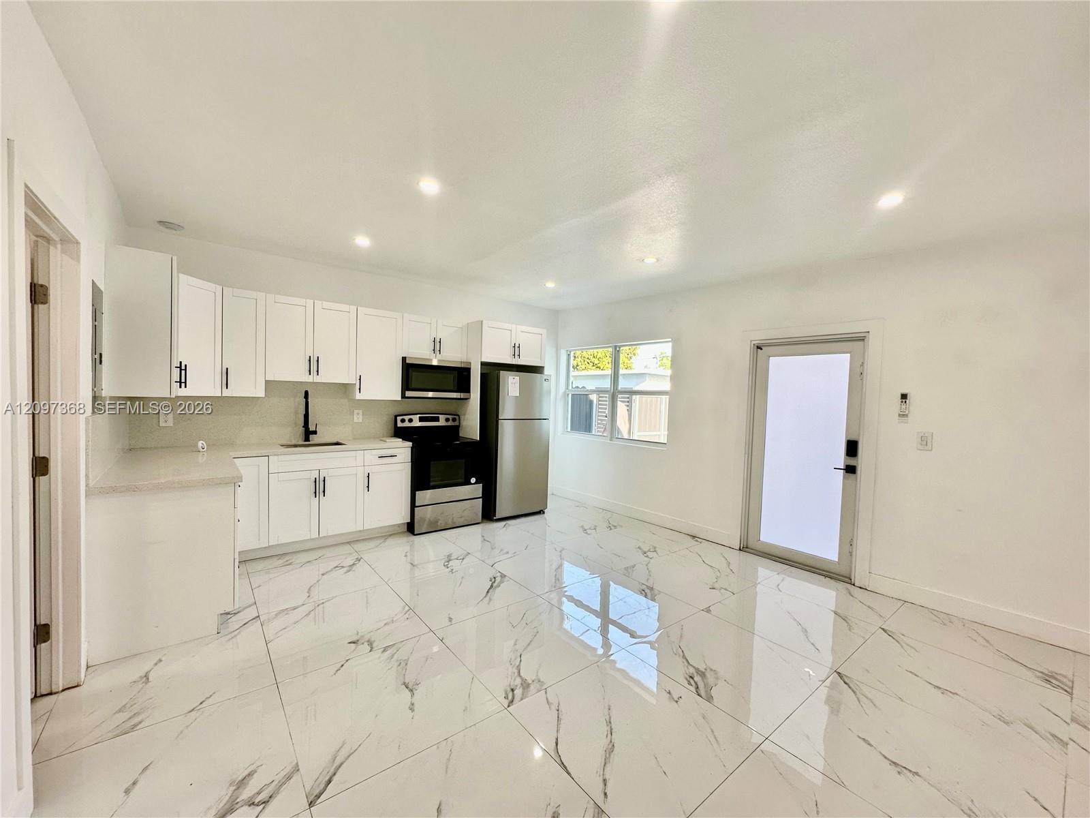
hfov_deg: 102.1
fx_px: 441
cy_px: 409
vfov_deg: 85.7
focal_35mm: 14
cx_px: 545
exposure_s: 1/120
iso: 80
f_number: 2.2
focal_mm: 2.22
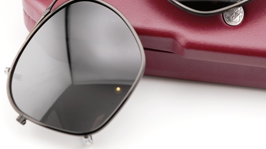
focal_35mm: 122
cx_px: 125
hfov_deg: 17.6
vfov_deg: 9.8
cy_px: -2
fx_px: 860
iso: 100
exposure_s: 1/80
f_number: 4
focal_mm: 50
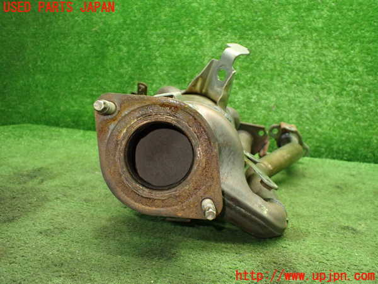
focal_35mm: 30
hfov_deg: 60.0
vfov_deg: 46.8
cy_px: 142
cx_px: 189
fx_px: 328
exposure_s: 1/80
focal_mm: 5.4
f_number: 2.3
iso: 800
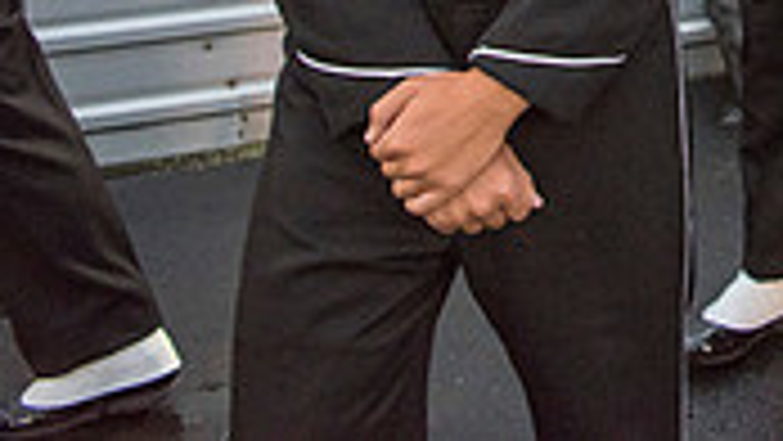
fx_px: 1745
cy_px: -425
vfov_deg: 12.7
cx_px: 1084
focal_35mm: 84
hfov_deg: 22.1
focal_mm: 24
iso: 2000
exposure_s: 1/800
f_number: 3.2
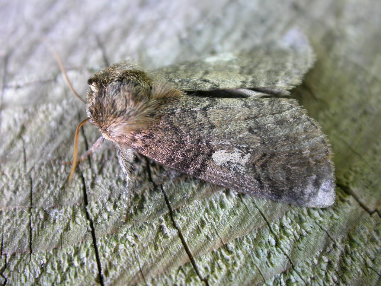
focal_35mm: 59
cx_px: 190
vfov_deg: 24.8
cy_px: 143
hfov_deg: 32.7
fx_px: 649
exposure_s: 1/25.7
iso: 100
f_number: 3
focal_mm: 12.2
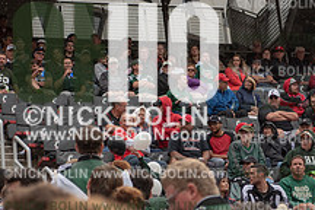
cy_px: 72
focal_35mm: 161
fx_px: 1409
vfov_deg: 8.5
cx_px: 115
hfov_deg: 12.7
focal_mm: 60
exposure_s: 1/800
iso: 250
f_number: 3.5
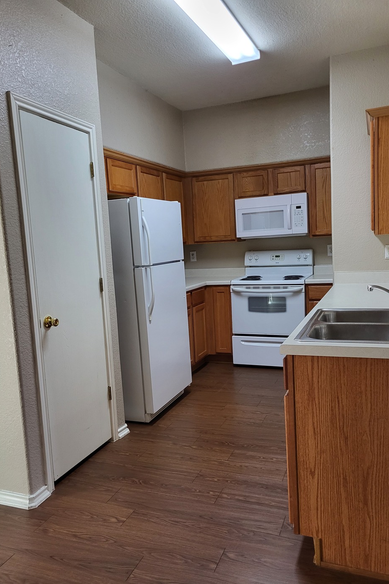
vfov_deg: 65.5
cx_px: 196
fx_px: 454
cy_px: 302
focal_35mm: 28
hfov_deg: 46.4
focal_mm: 5.4
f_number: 1.8
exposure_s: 1/120
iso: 250
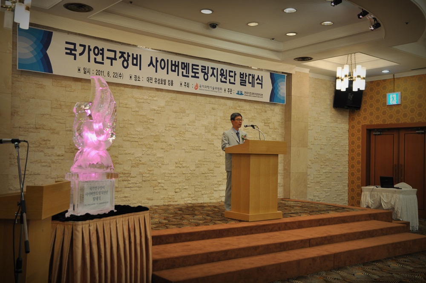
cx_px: 213
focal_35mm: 38
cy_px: 142
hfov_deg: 51.3
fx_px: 443
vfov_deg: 35.4
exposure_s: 1/30
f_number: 5.6
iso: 400
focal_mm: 25
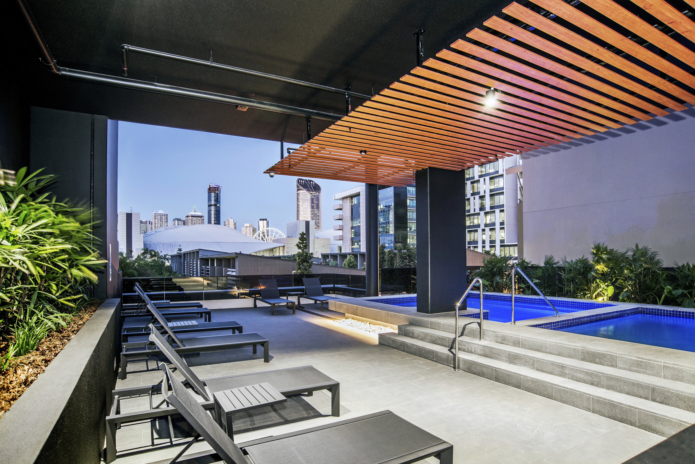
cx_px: 348
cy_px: 232
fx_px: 348
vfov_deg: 67.4
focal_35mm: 18
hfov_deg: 90.0
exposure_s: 1.3
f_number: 8
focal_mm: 18
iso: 400
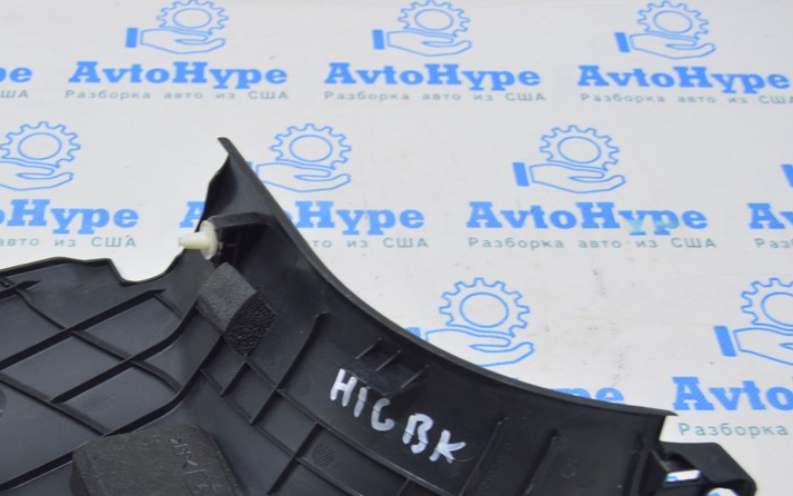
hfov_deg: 35.4
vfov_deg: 22.5
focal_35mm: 57
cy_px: 369
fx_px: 1232
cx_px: 270
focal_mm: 26
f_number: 5.6
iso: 400
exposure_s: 1/20
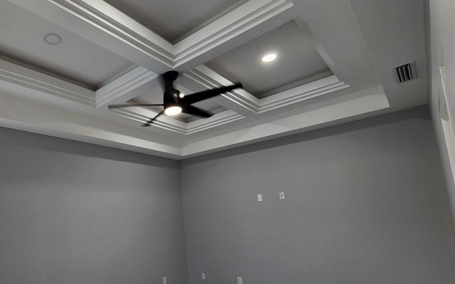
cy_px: 183
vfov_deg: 56.3
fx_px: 260
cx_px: 112
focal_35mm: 21
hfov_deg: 76.0
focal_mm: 2.2
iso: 50
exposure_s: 1/60
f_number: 2.2
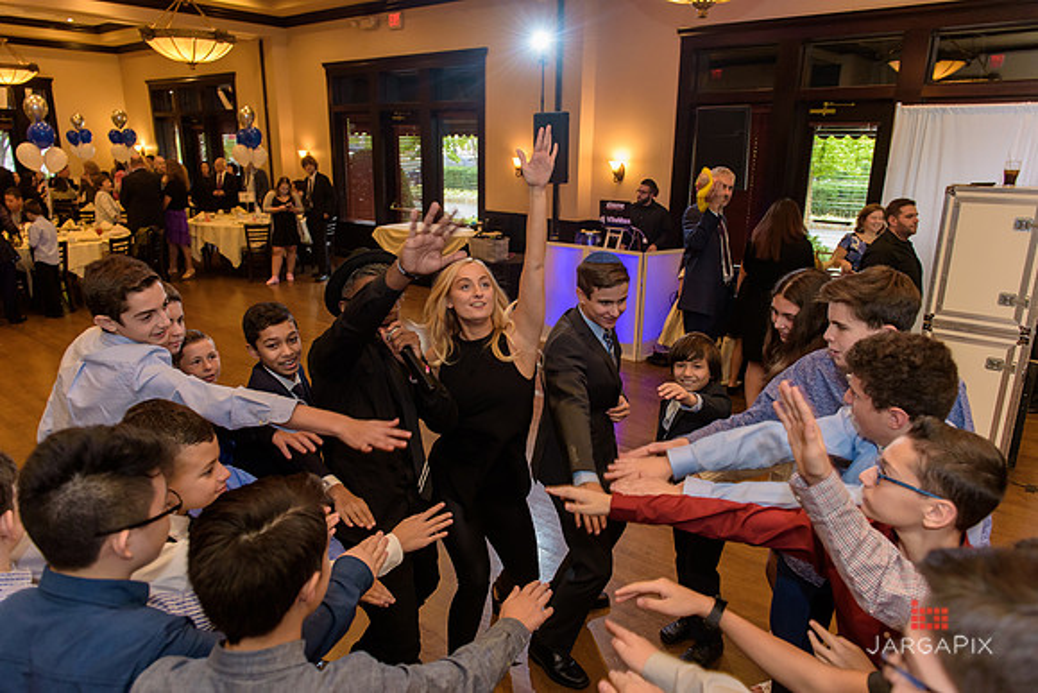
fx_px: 692
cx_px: 519
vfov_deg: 53.2
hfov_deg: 73.7
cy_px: 346
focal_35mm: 24
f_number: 3.2
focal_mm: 24
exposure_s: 1/125
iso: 1600
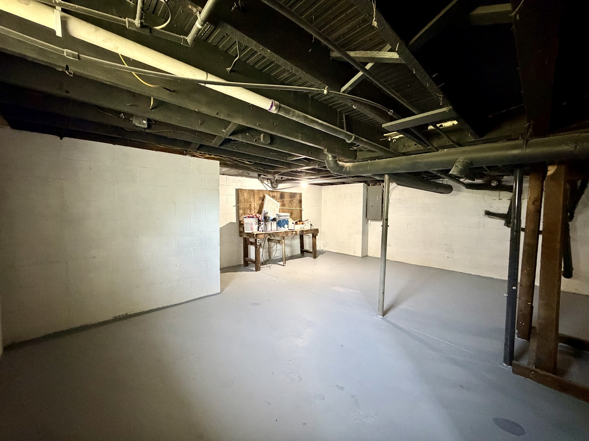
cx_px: 294
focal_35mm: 14
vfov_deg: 85.7
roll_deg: -0.2
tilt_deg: -3.3
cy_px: 220
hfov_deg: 102.1
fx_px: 238
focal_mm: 2.22
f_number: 2.2
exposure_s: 1/40
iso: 1000
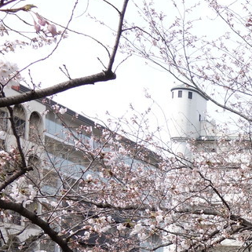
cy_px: 305
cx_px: 424
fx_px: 733
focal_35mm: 89
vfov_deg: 18.5
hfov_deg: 16.8
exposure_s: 1/200
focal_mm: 10.4
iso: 125
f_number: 5.6
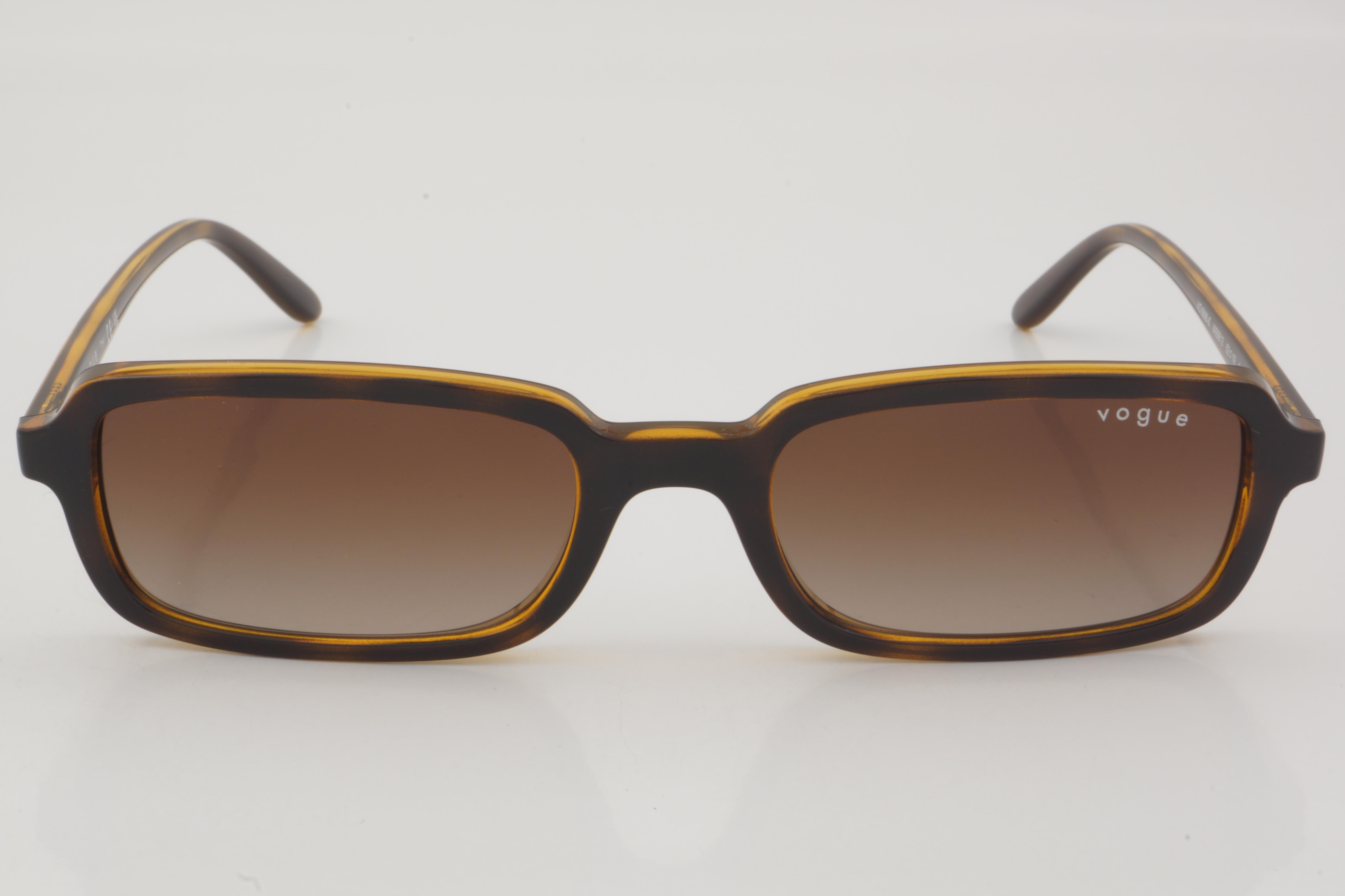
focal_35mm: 82
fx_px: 3082
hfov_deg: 24.6
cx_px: 672
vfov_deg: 16.6
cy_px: 448
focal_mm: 55
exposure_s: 1/3
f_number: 32
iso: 100
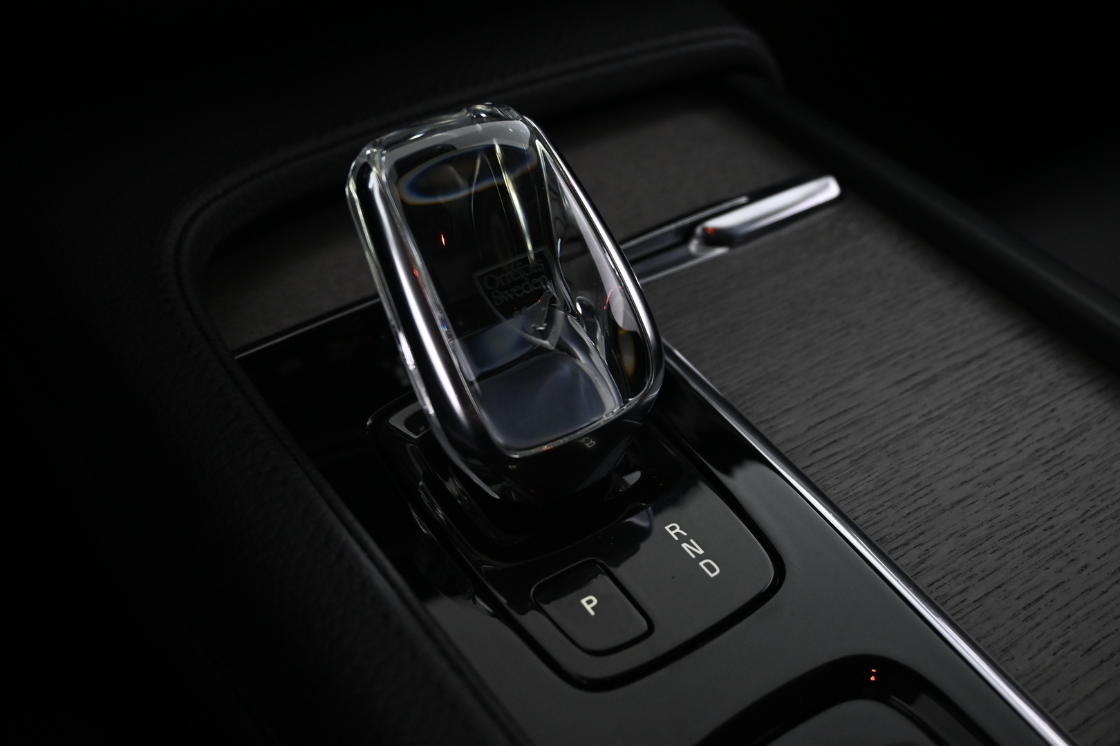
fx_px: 1120
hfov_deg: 53.1
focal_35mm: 36
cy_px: 373
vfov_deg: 36.9
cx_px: 560
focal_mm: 24
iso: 1600
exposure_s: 1/15
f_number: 4.2
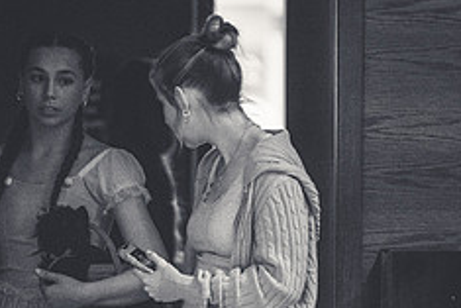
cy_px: 364
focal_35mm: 513
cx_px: 198
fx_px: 6573
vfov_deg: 2.7
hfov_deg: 4.0
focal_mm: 200
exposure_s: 1/60
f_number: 2.8
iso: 12800
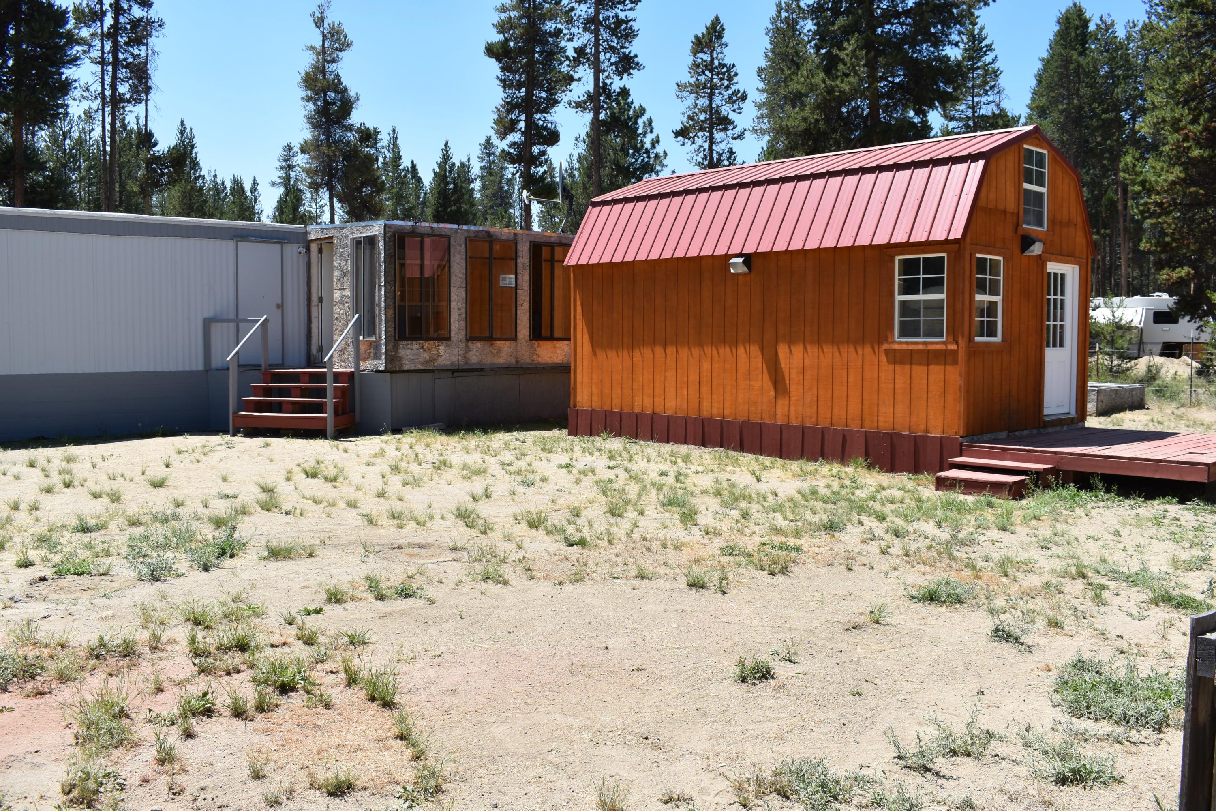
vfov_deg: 43.6
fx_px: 1013
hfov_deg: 61.9
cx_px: 608
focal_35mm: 30
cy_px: 406
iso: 100
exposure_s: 1/250
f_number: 8
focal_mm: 20
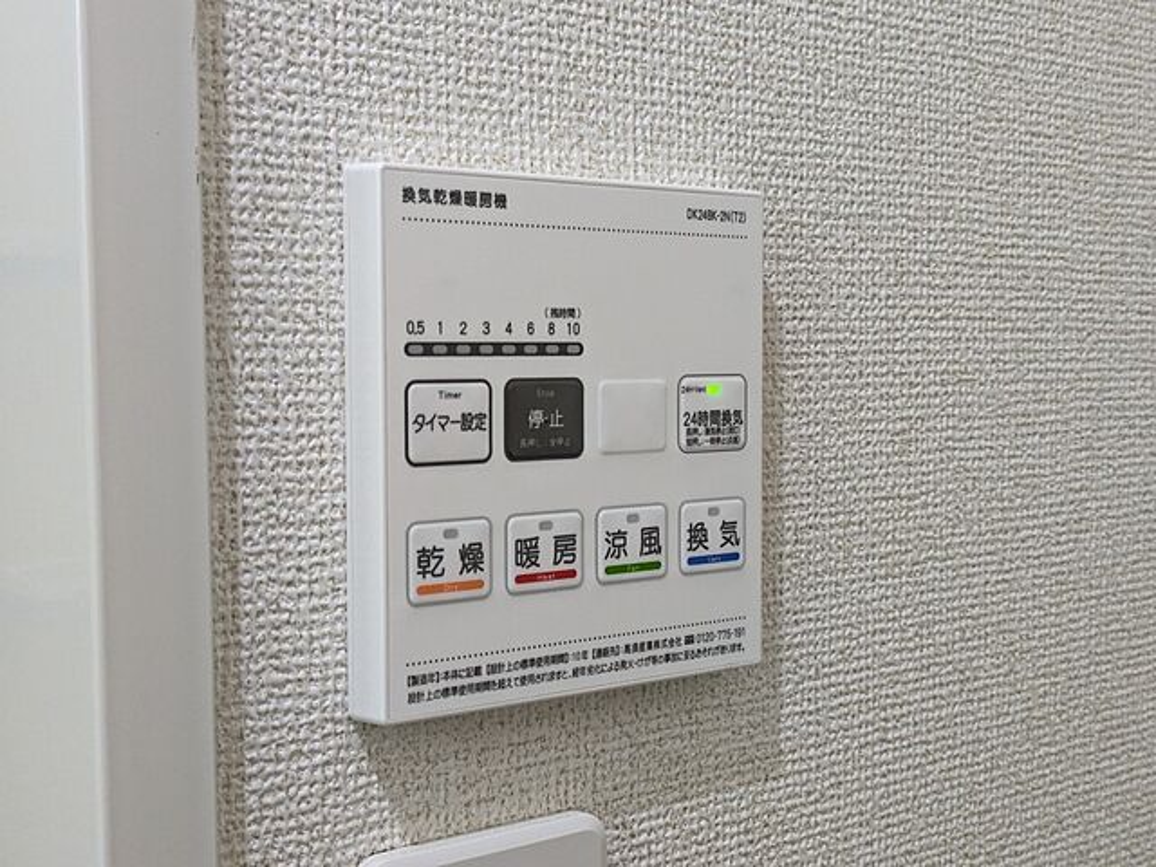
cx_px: 578
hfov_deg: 37.5
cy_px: 434
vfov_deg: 28.6
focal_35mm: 51
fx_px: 1703
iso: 491
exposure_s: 1/120
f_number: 1.89
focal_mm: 5.43
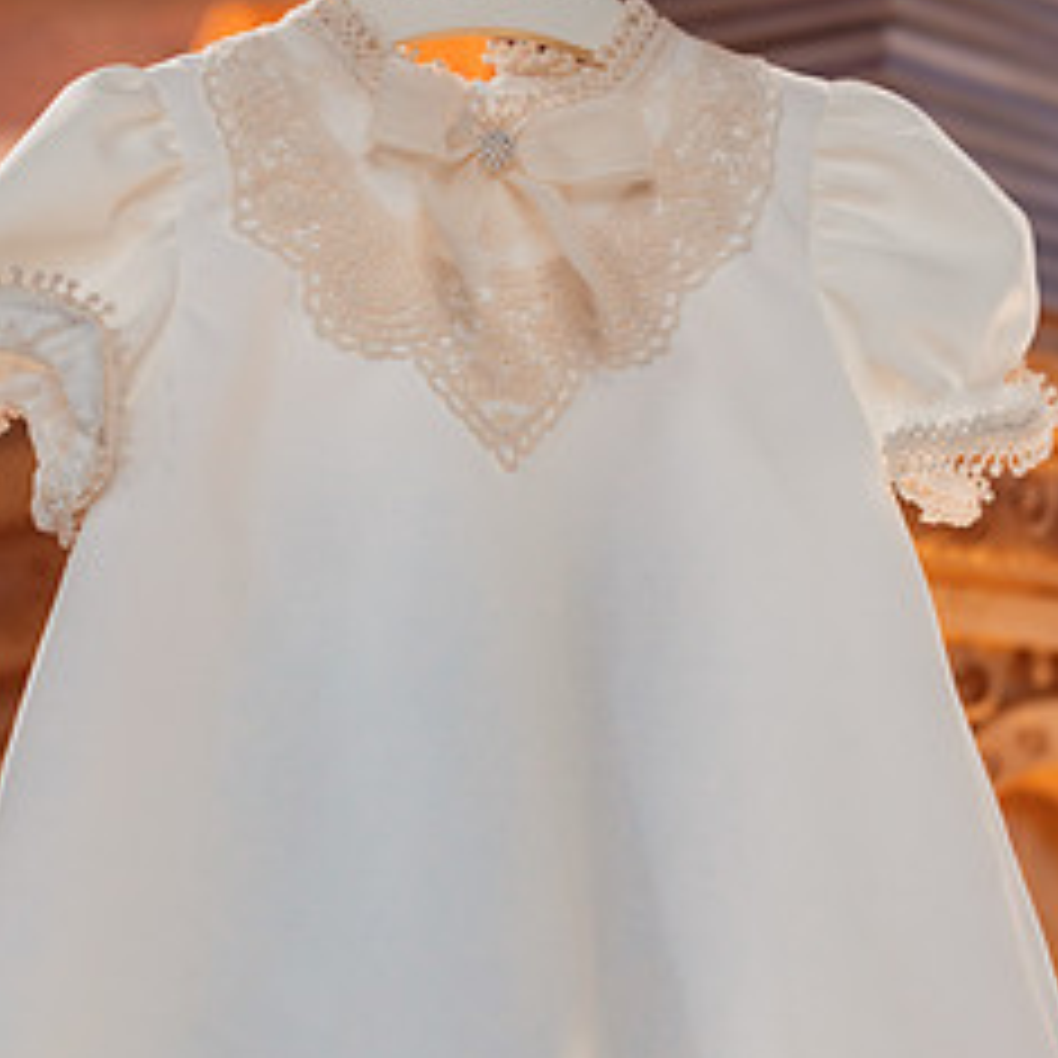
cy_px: 693
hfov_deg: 12.7
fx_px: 4772
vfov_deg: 12.6
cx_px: 488
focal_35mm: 138
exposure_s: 1/200
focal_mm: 85
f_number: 2.2
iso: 1600
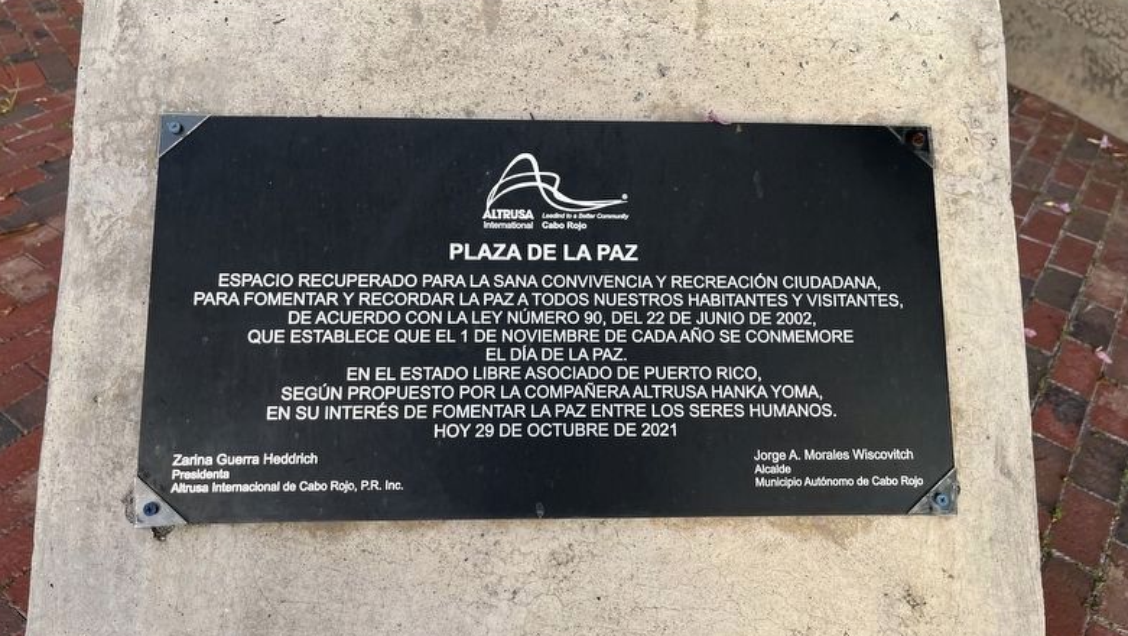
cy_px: 256
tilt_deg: -36.5
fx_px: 868
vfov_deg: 40.1
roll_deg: -1.8
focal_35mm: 29
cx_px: 553
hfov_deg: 66.0
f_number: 1.6
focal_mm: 5.1
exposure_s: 1/316
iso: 50
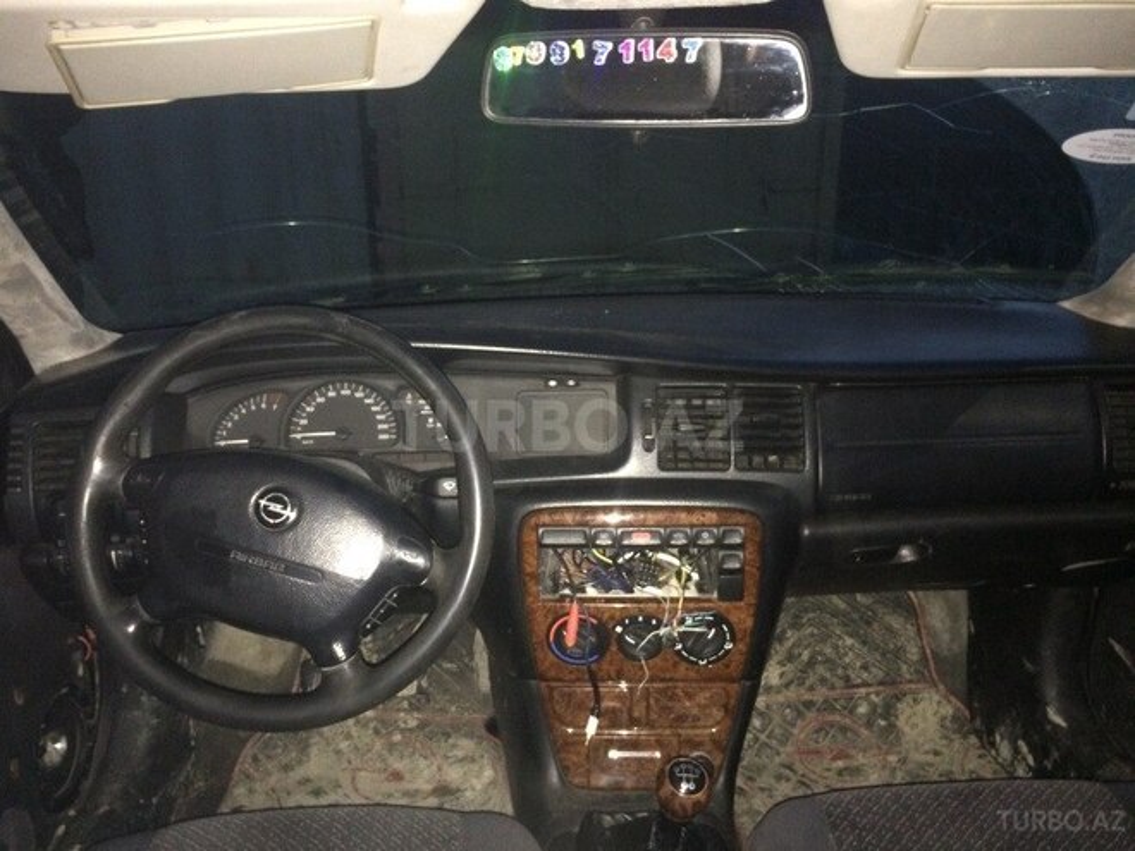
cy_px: 426
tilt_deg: -13.8
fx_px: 951
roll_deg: +0.6
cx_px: 568
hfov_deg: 61.7
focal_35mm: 29
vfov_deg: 48.2
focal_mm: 4.15
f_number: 2.2
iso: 500
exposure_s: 1/17
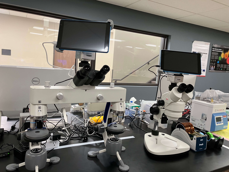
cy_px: 86
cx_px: 114
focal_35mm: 28
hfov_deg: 63.4
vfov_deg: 49.7
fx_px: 185
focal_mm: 3.99
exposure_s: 1/41
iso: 100
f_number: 1.8
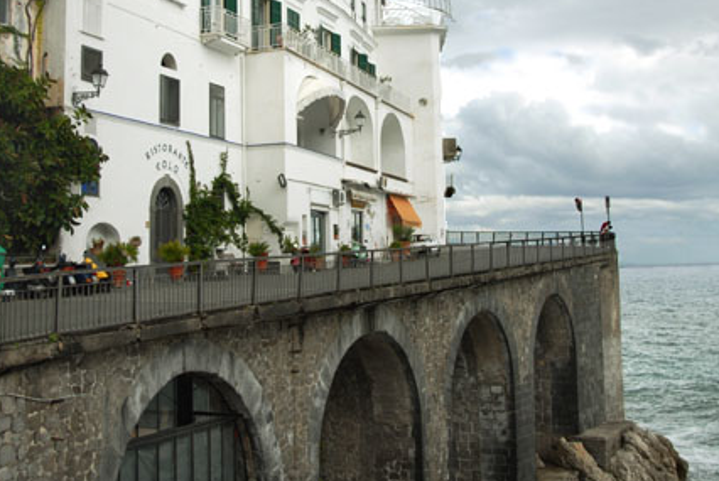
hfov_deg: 41.1
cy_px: 139
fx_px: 960
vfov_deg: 27.9
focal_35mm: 48
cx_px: 366
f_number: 4
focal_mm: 22
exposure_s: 1/500
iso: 100
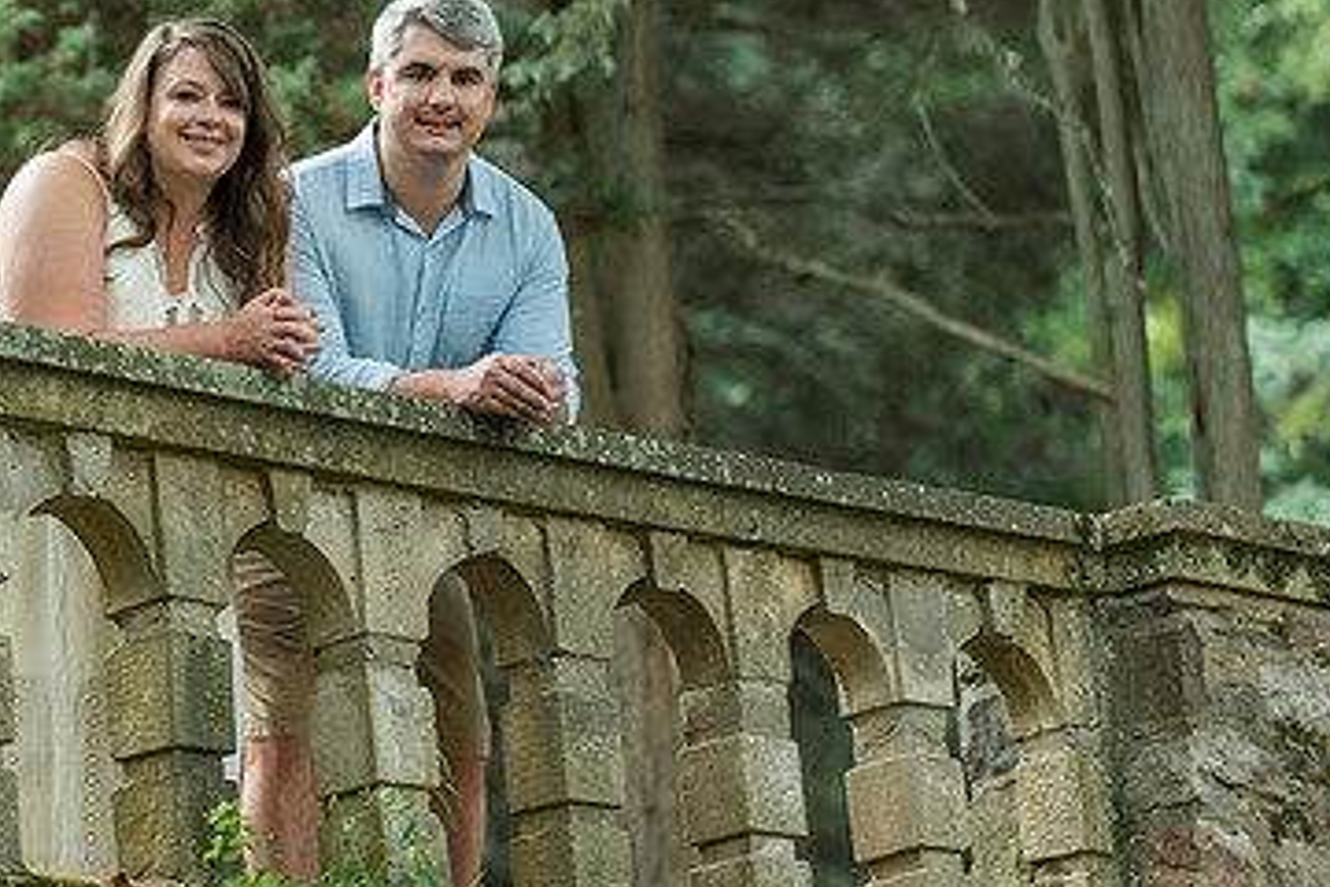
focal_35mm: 169
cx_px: 443
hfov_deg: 12.1
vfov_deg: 8.1
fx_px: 6243
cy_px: 242
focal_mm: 105
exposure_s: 1/125
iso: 800
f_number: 3.2
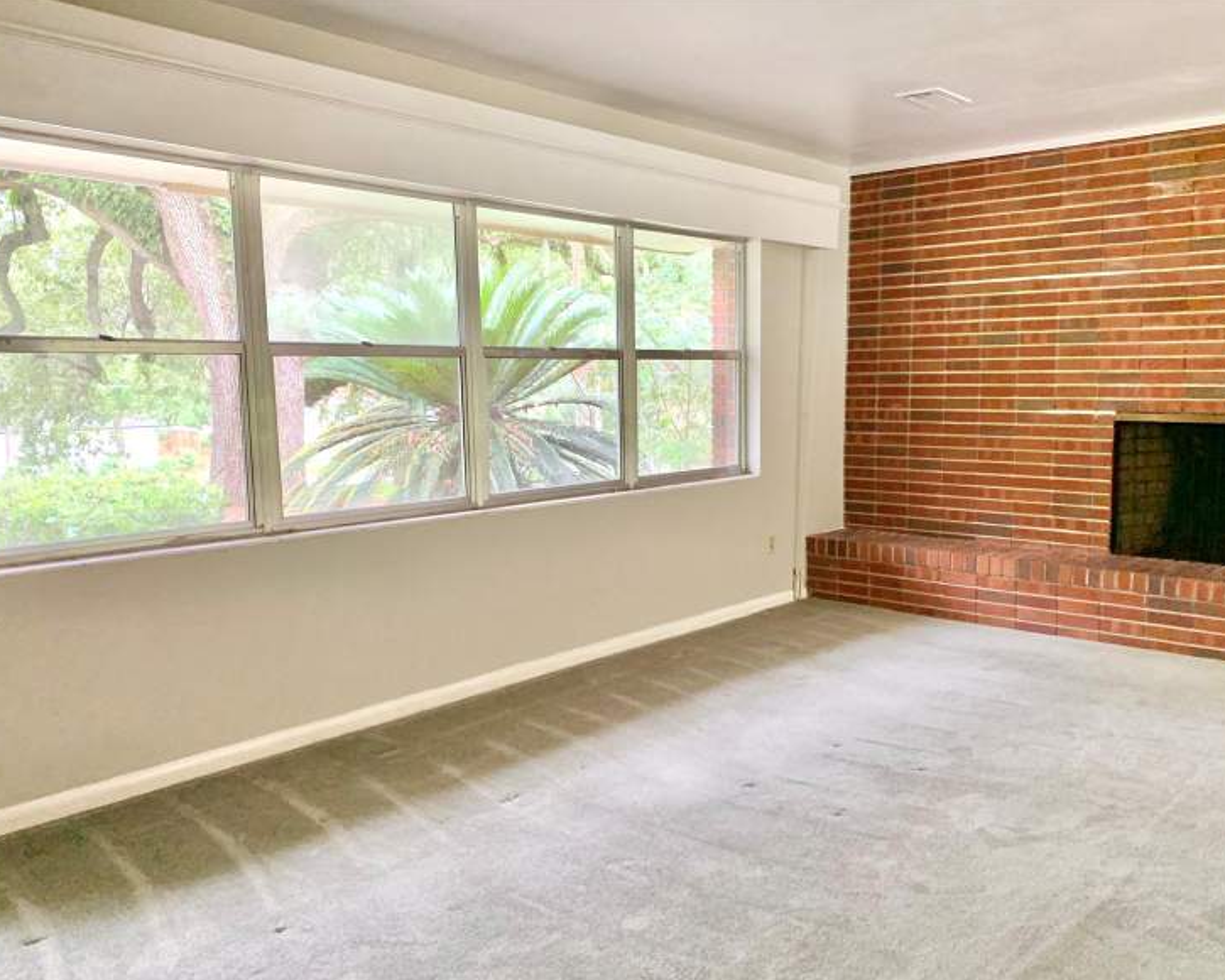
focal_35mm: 28
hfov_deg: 62.1
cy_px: 500
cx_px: 654
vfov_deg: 51.5
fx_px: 1015
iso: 250
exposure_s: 1/60
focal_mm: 4.25
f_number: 1.8
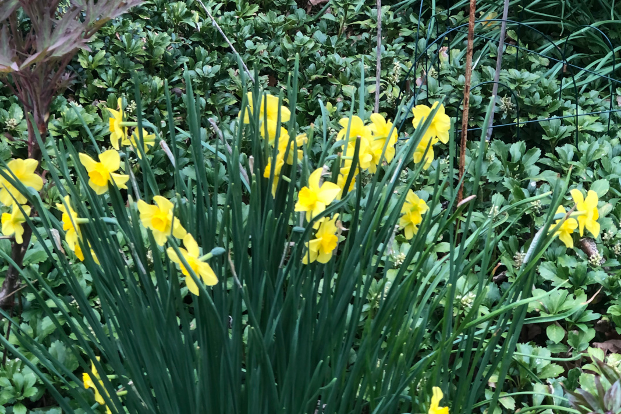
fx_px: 1380
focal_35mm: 80
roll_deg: +0.5
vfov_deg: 16.8
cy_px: 41
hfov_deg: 25.4
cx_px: 311
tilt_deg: -24.0
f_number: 2.8
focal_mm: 6.6
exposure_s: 1/40
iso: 20
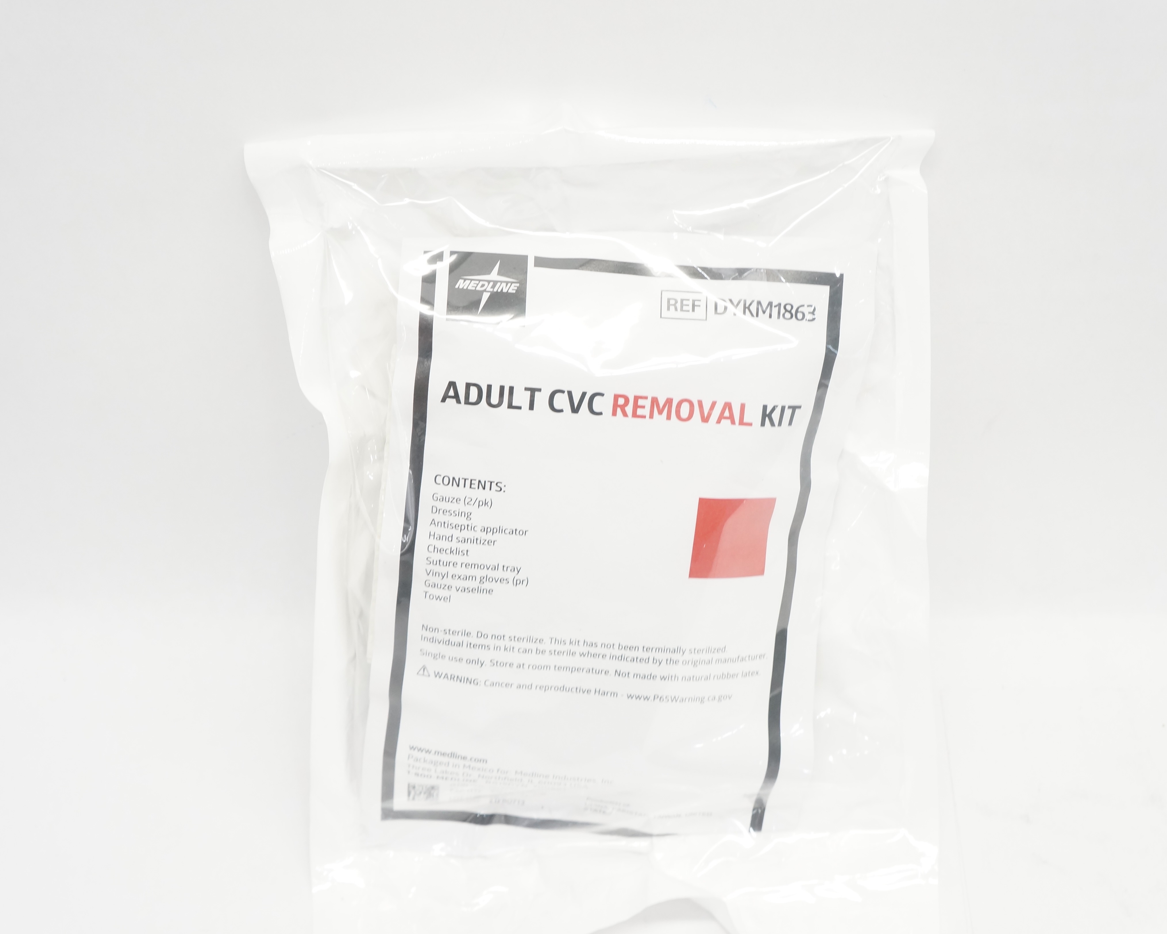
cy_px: 465
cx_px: 559
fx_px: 1762
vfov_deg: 29.7
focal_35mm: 51
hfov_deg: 36.6
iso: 800
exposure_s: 1/80
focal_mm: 30
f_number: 5.6
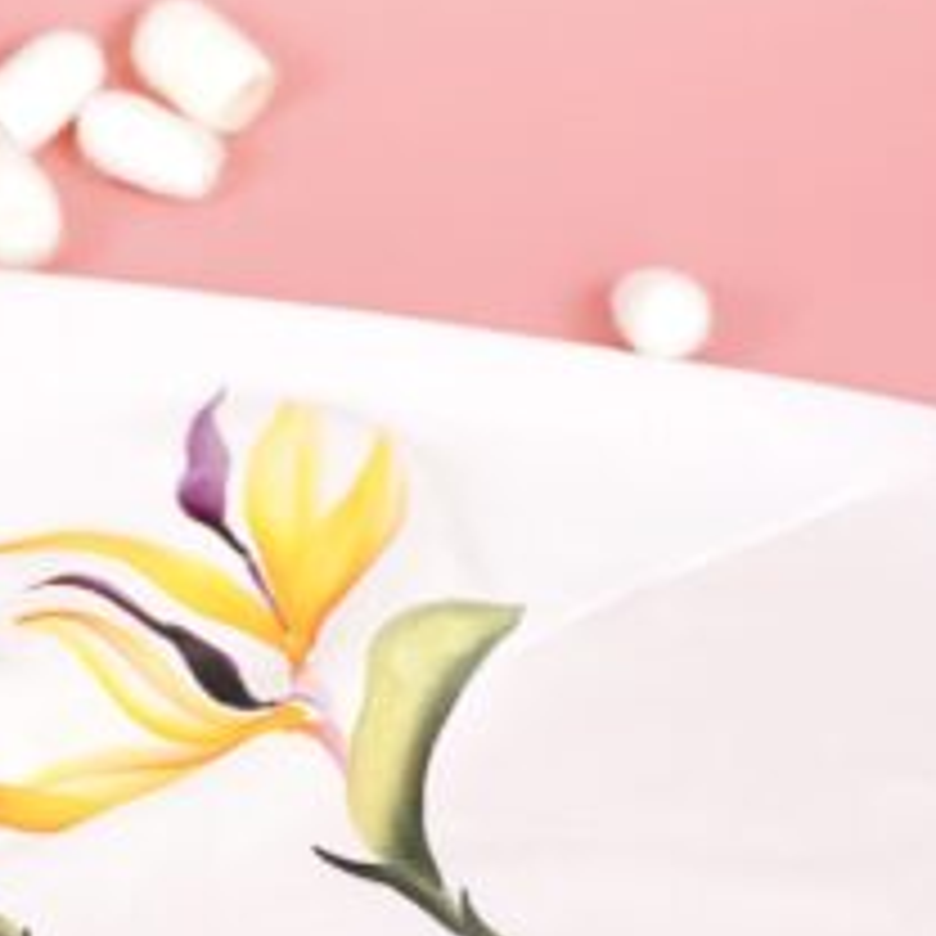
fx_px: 4619
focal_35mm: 151
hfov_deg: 11.3
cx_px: -302
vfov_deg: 11.6
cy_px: 542
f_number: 2.8
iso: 400
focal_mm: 36
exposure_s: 1/400
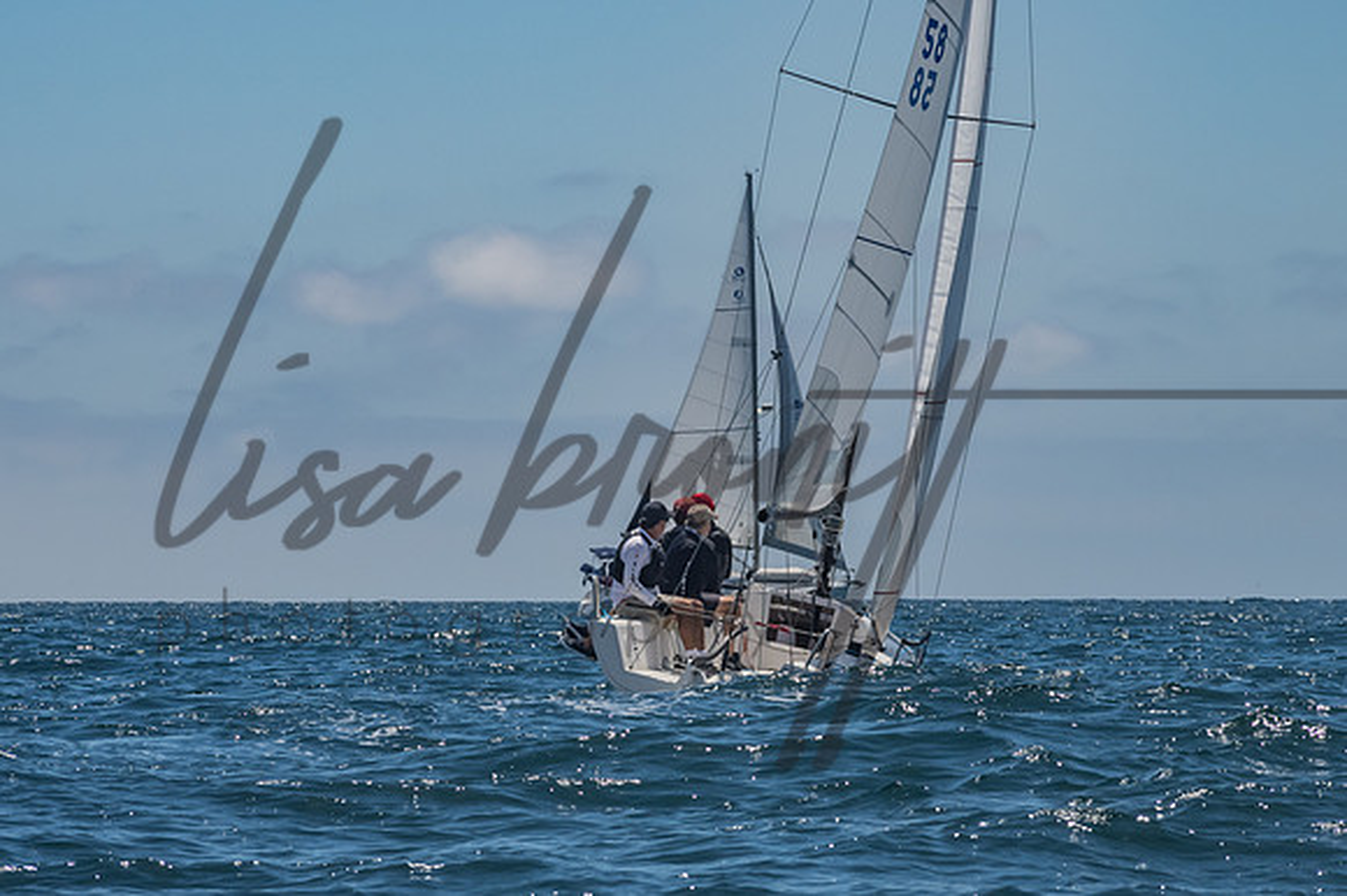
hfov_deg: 8.9
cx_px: 674
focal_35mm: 232
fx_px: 8681
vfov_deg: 5.9
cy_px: 448
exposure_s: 1/1600
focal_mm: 150
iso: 640
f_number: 14
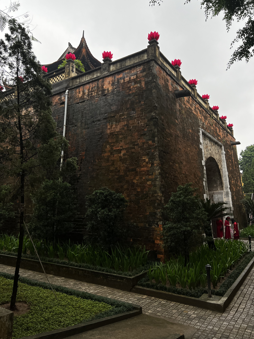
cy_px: 170
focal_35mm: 26
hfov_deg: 53.1
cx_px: 127
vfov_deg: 67.3
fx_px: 254
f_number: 1.5
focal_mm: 5.7
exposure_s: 1/1224
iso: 50
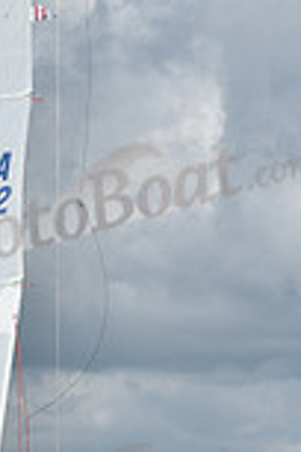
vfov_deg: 7.8
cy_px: 95
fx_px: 3323
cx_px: -249
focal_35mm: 265
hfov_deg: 5.1
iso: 250
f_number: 9
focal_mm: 70
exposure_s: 1/1250
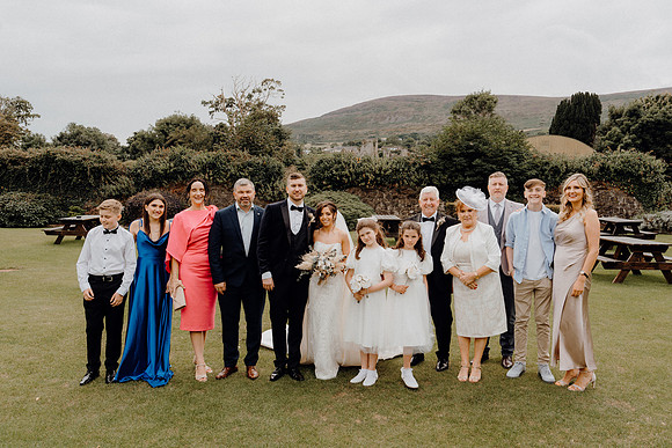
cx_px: 336
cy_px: 224
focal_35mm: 29
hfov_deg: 63.6
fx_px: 541
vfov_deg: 45.0
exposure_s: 1/160
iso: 125
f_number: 6.3
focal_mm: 29
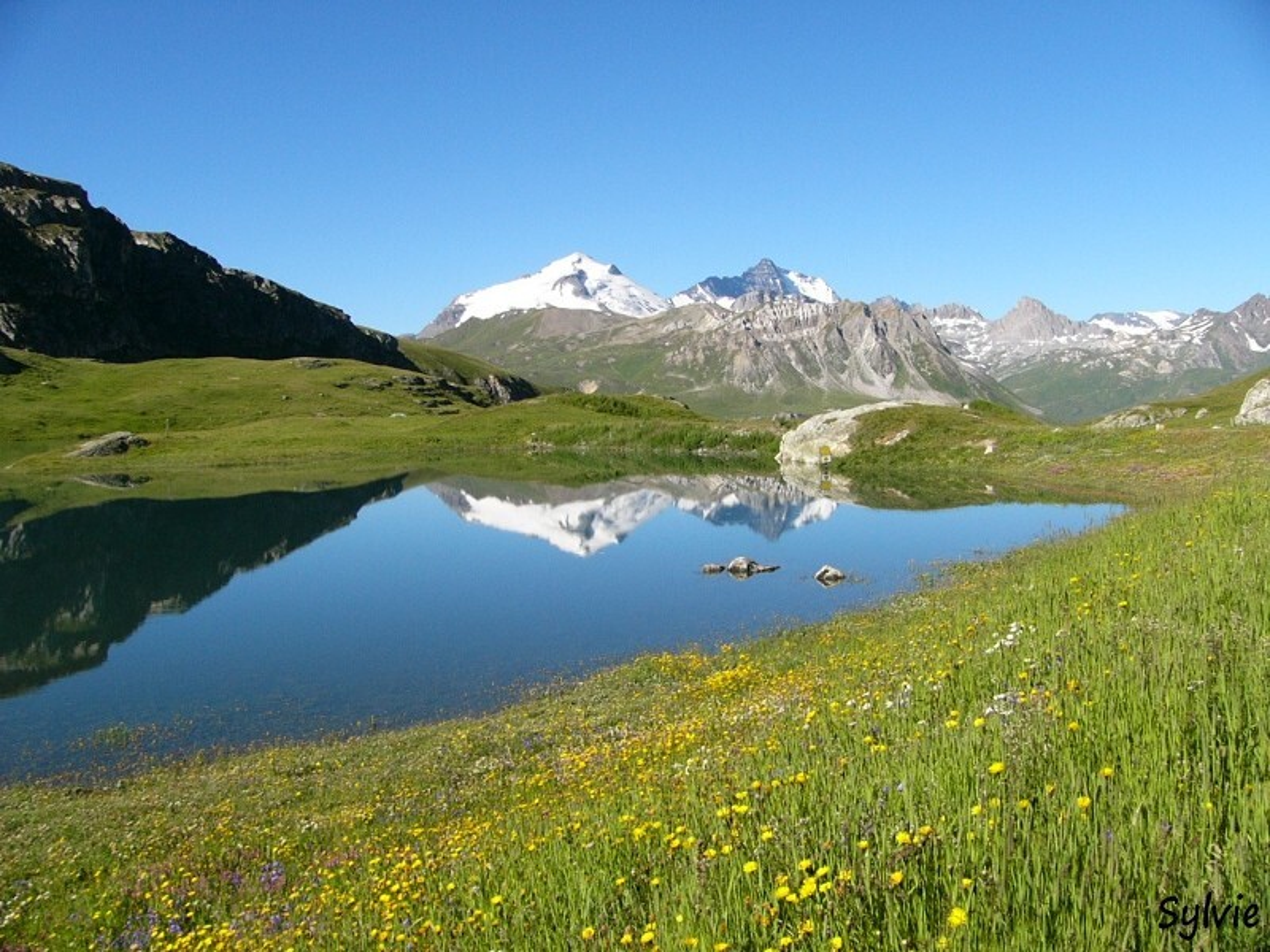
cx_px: 635
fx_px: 1284
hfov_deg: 52.6
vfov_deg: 40.7
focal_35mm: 35
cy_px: 476
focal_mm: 4.6
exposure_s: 1/400
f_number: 4.6
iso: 50
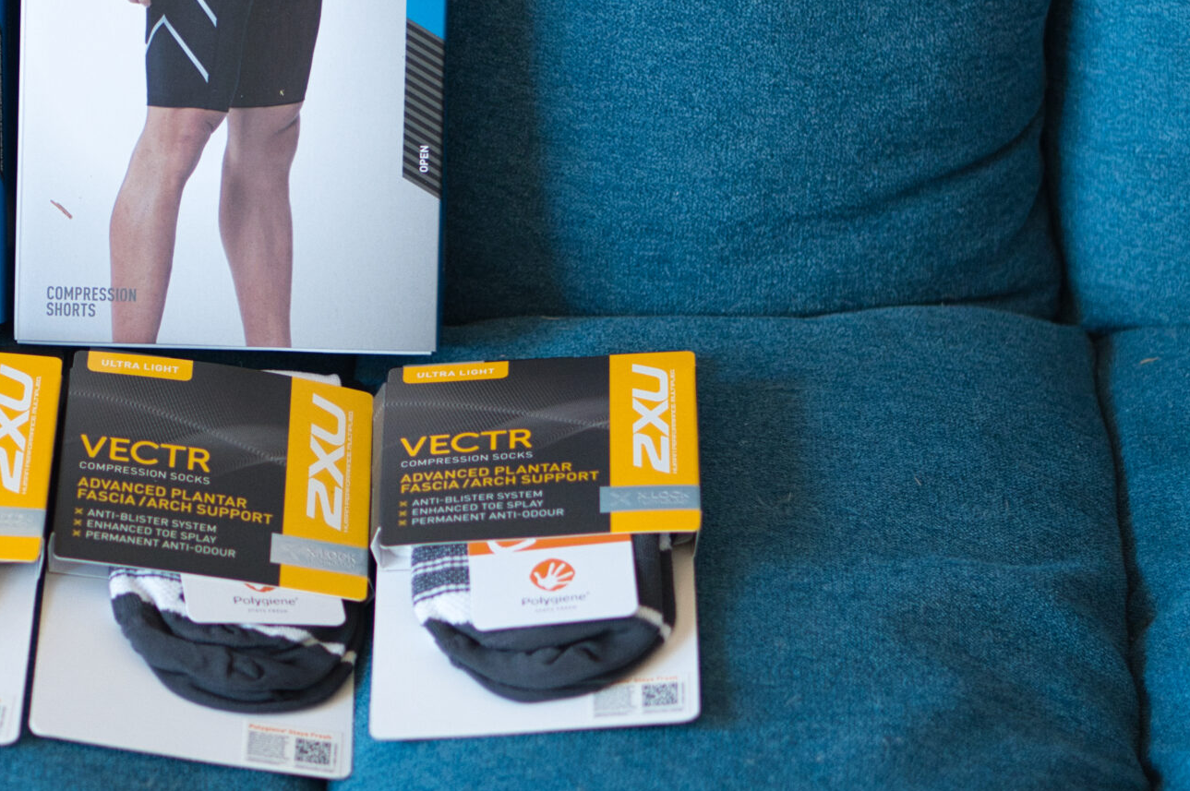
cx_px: 108
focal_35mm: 149
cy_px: 164
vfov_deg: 9.2
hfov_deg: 13.7
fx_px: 4921
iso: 800
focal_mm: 50
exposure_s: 1/200
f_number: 1.8
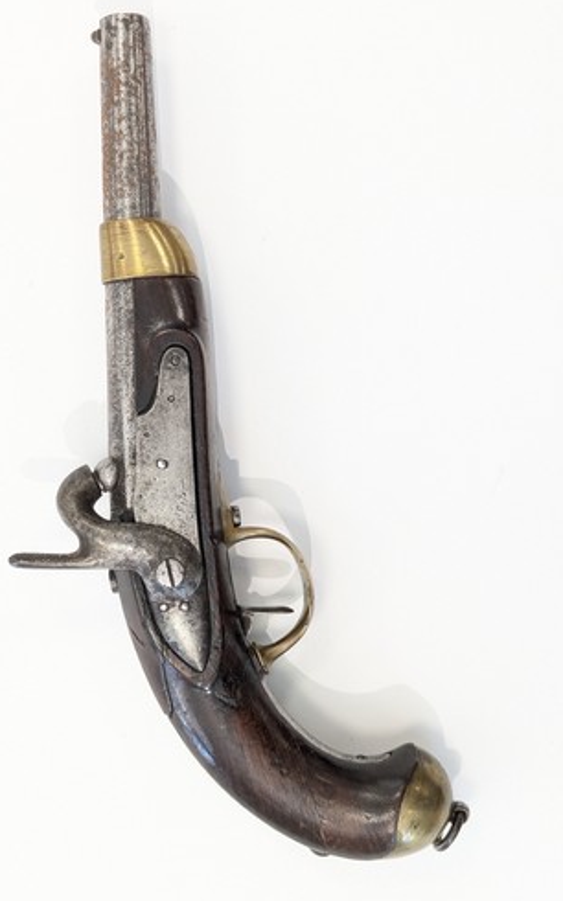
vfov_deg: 38.9
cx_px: 237
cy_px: 450
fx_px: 1277
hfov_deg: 24.8
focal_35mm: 52
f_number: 1.85
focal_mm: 6.81
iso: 233
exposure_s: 1/99.9
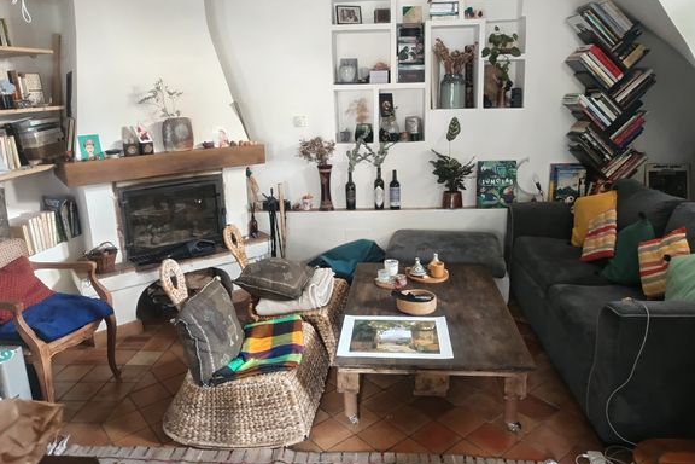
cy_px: 210
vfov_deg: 49.5
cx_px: 352
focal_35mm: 26
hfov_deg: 69.4
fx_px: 502
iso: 2011
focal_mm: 5.31
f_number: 1.7
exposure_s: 1/25
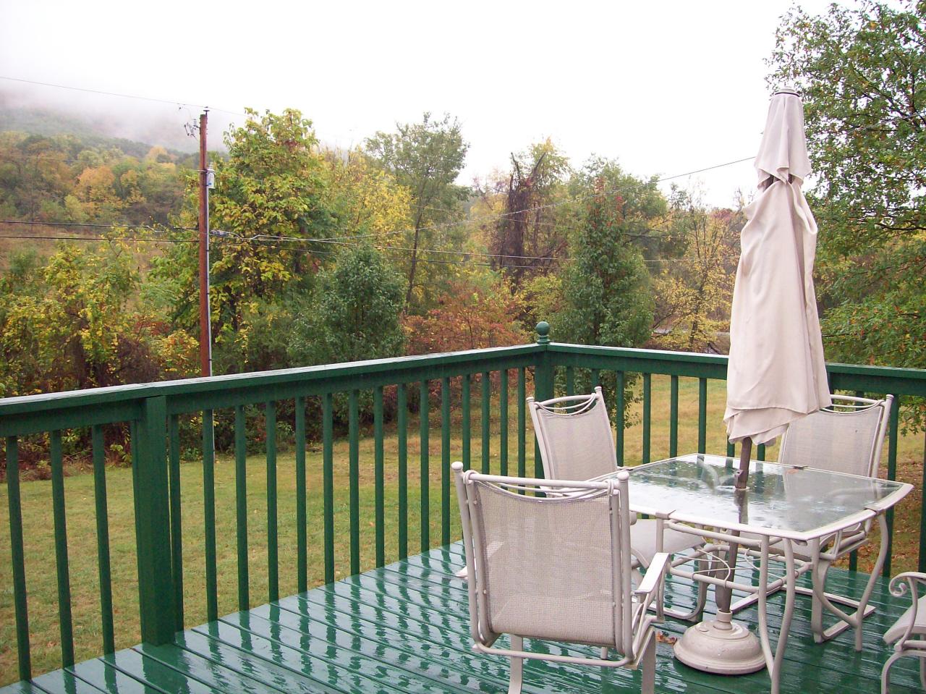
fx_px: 963
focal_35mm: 36
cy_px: 347
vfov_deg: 39.6
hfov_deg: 51.4
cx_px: 463
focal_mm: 6
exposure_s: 1/64
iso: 140
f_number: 2.7
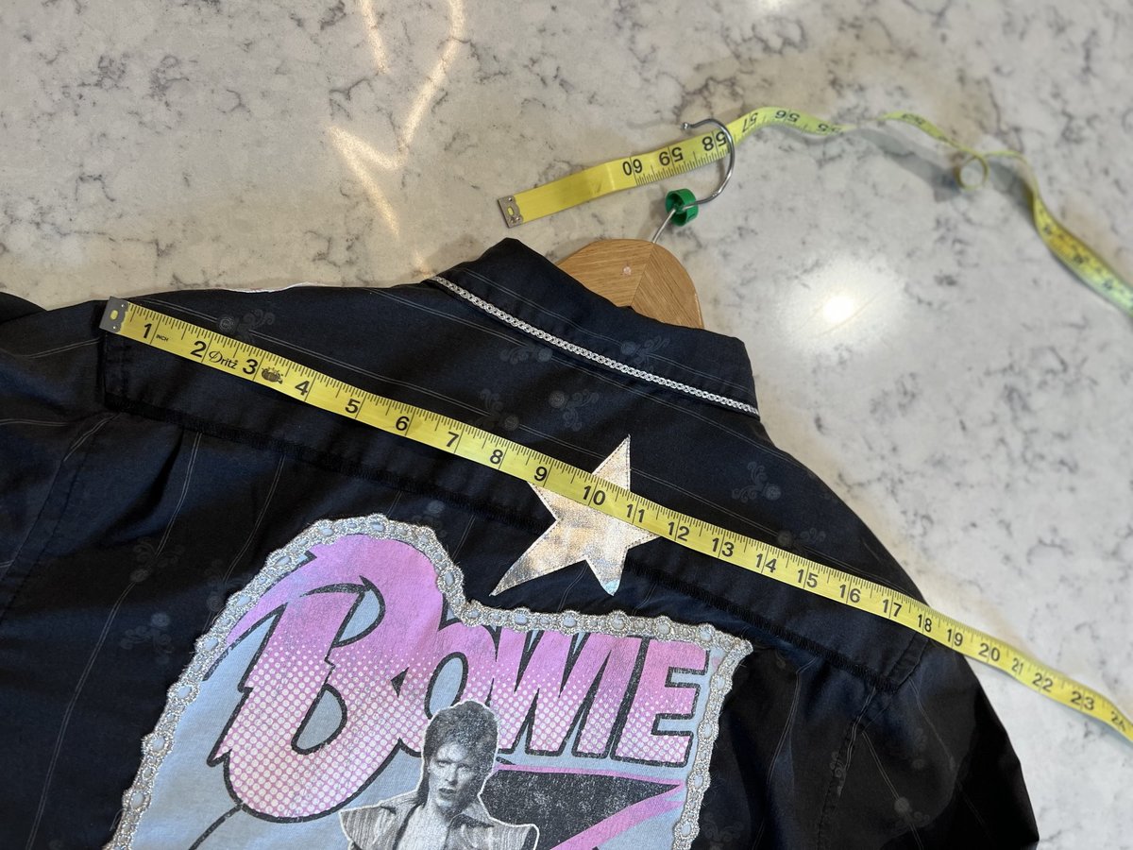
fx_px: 851
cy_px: 425
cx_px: 566
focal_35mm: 26
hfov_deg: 67.3
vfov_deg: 53.1
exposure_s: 1/120
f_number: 1.5
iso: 64
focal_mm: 5.7
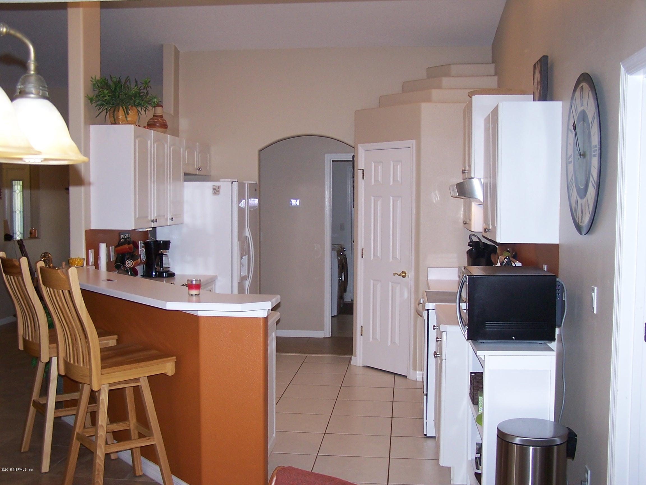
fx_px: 746
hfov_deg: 46.8
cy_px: 242
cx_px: 323
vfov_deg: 36.0
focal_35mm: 40
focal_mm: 6.7
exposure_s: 1/60
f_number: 2.8
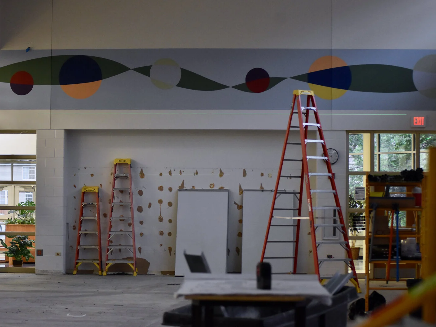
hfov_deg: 21.9
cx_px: 196
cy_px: 164
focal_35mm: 90
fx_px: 1128
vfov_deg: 16.5
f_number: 4
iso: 2000
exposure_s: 1/60
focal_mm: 55
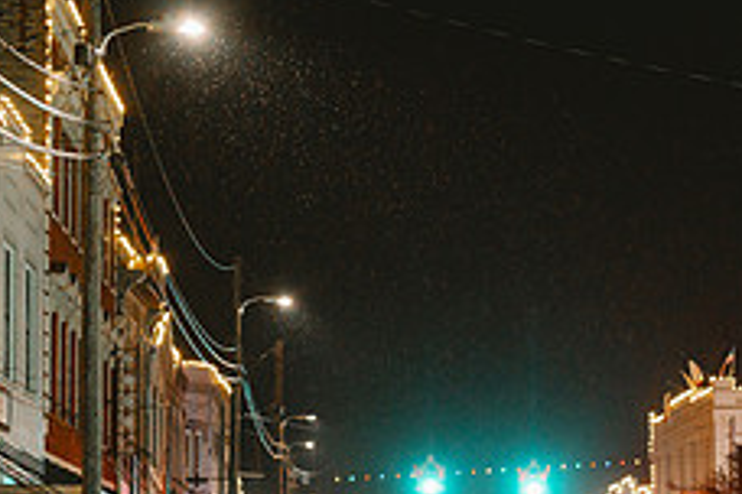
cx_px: 820
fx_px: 2617
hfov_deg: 15.7
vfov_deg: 10.8
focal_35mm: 127
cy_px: 325
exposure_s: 1/250
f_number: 2
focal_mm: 50
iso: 3200
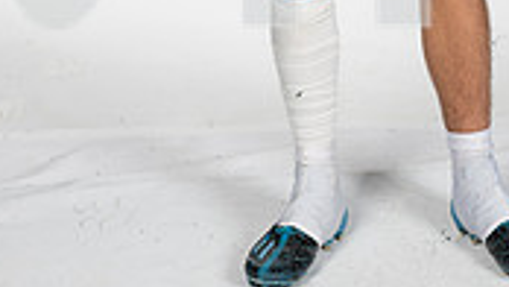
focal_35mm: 168
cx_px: 348
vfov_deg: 7.0
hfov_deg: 12.8
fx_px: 2268
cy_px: -266
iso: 250
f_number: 7.1
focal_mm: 62
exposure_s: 1/400
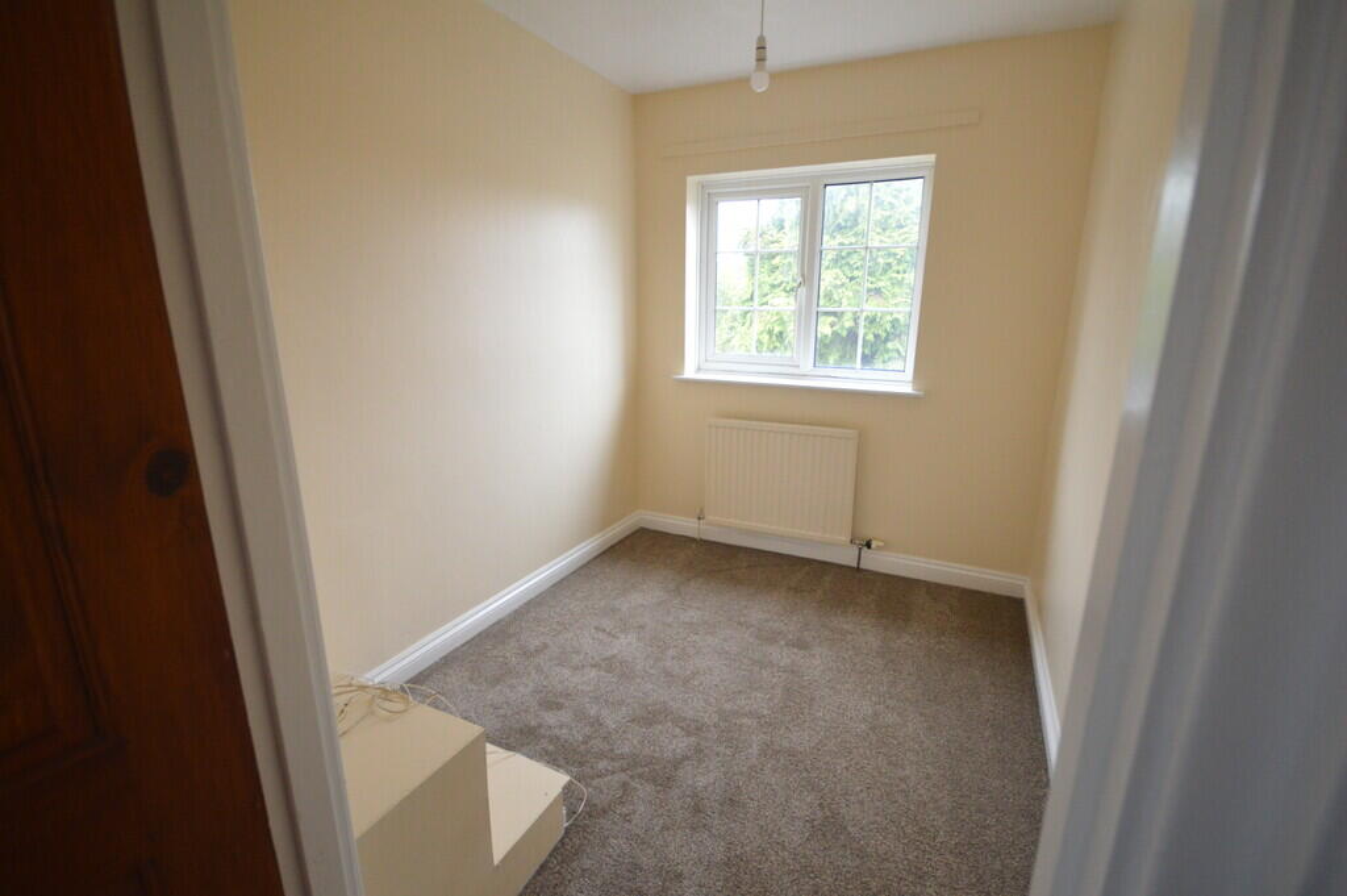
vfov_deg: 77.2
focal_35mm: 15
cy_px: 448
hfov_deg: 100.4
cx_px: 674
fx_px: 561
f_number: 4
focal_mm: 10
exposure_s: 1/60
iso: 1400
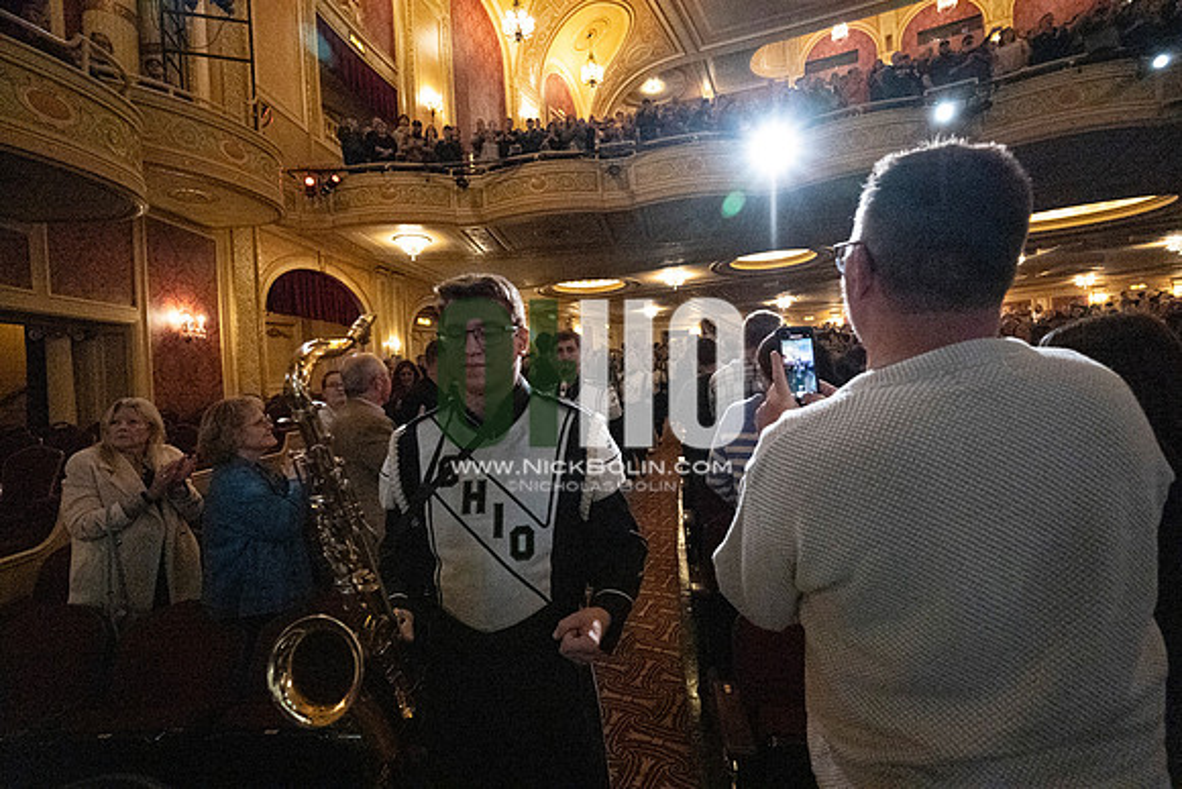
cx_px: 591
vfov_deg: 72.1
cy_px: 394
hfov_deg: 95.0
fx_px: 542
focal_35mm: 16
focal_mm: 16.5
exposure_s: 1/400
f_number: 4
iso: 40637
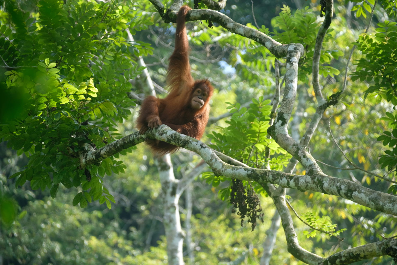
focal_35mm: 450
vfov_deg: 3.1
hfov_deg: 4.6
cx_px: 198
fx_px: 4963
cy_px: 132
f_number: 5.6
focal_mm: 300
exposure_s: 1/125
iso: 200
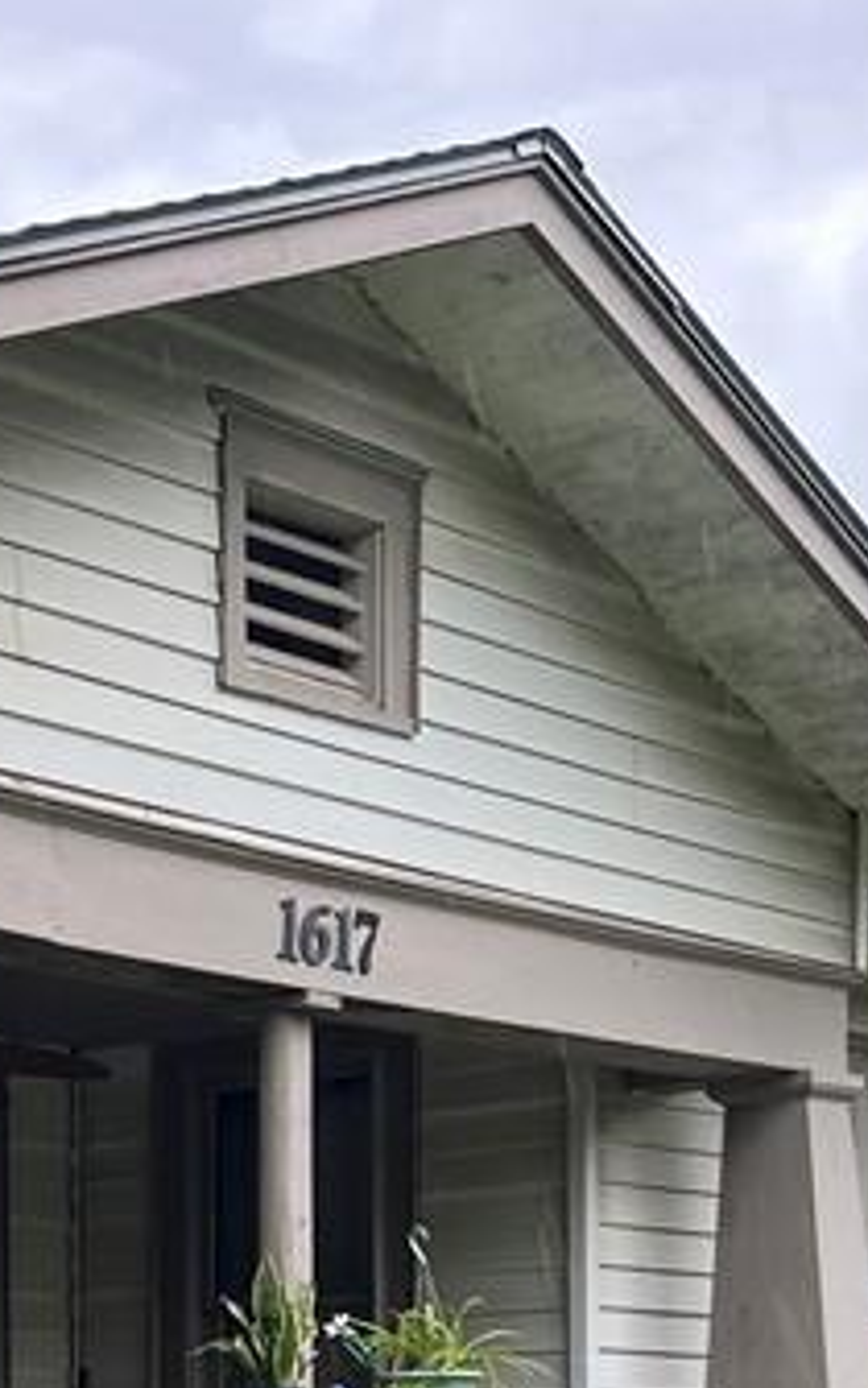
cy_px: 1413
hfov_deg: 13.9
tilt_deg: +1.8
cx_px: -657
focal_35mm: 84
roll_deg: +0.3
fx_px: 3179
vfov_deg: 23.5
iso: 64
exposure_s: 1/150
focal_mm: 5.7
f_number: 1.5
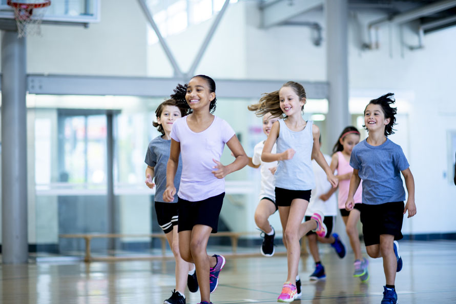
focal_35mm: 85
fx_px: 1076
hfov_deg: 23.9
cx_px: 228
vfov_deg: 16.1
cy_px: 152
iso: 125
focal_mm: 85
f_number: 1.6
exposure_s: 1/250
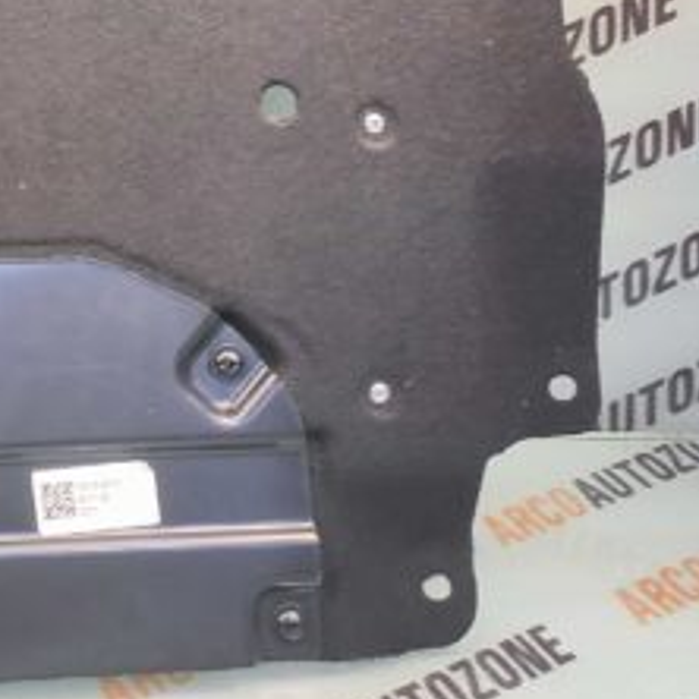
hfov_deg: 24.9
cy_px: -90
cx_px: -356
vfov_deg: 29.3
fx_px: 1188
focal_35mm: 52
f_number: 1.79
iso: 324
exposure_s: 1/33
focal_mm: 4.74
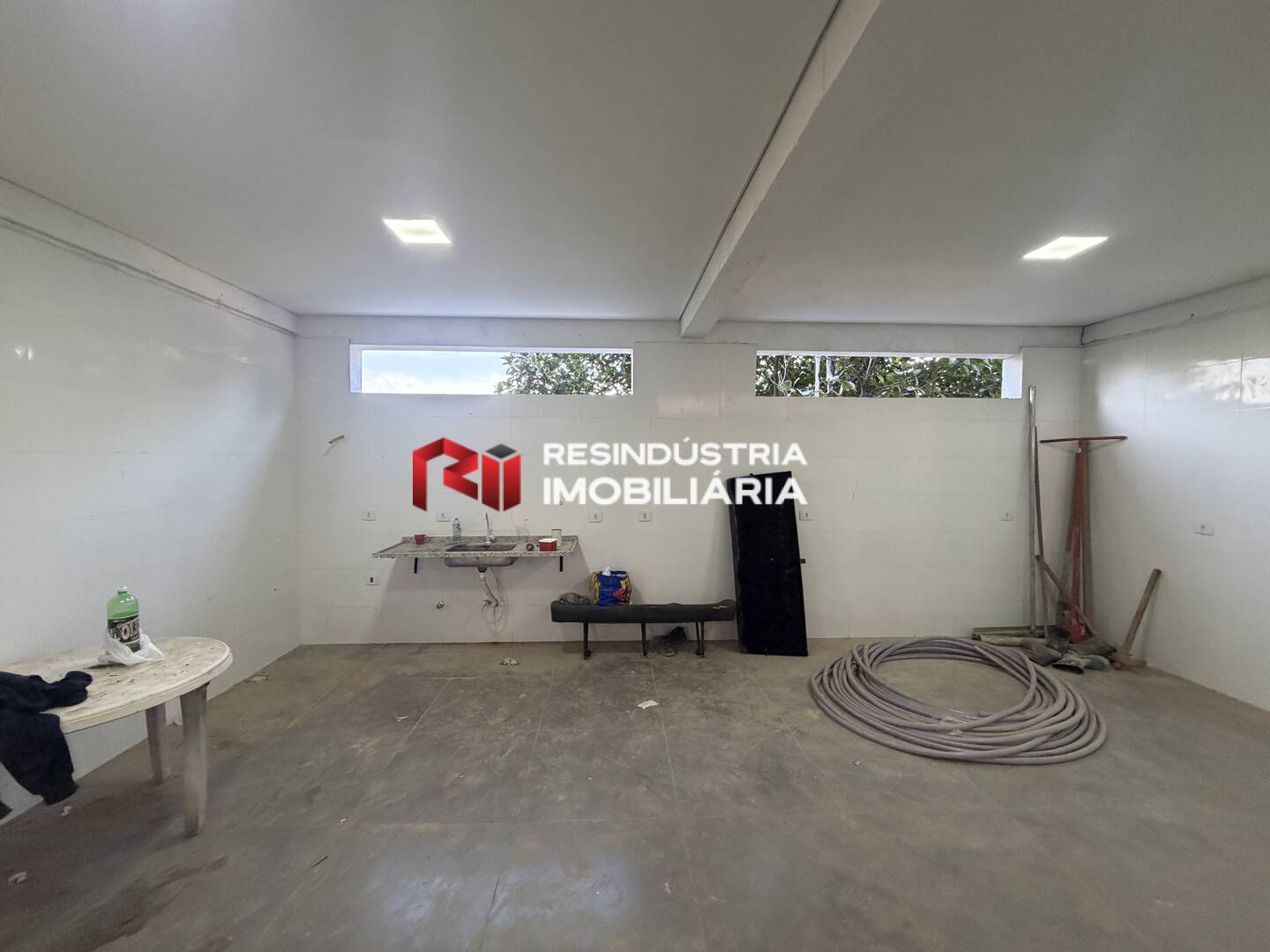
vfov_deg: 85.7
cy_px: 476
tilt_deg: -1.0
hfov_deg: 102.1
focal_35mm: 14
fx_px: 514
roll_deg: +0.0
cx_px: 635
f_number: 2.2
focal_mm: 2.22
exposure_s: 1/120
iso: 320
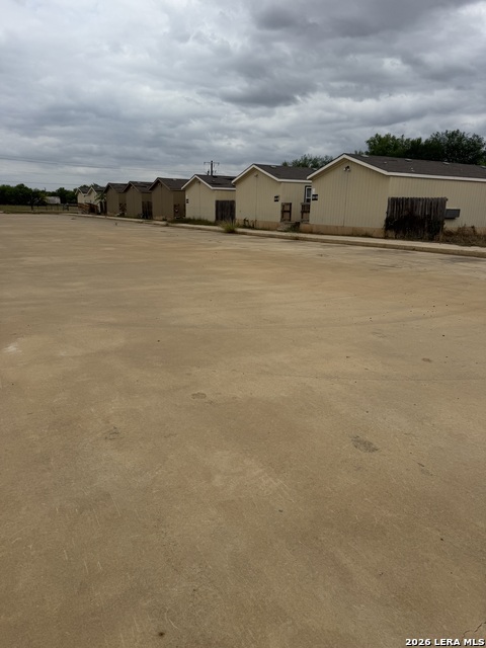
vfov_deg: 71.6
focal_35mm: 24
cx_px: 243
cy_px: 324
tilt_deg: -14.1
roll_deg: -1.4
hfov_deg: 56.8
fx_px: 449
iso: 80
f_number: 1.78
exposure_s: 1/6711
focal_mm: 6.76
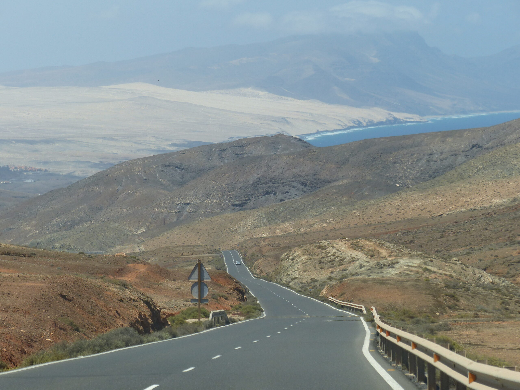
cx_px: 260
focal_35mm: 204
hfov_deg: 9.7
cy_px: 195
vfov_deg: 7.3
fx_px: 3064
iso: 100
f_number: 4
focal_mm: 36.7
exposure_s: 1/1000
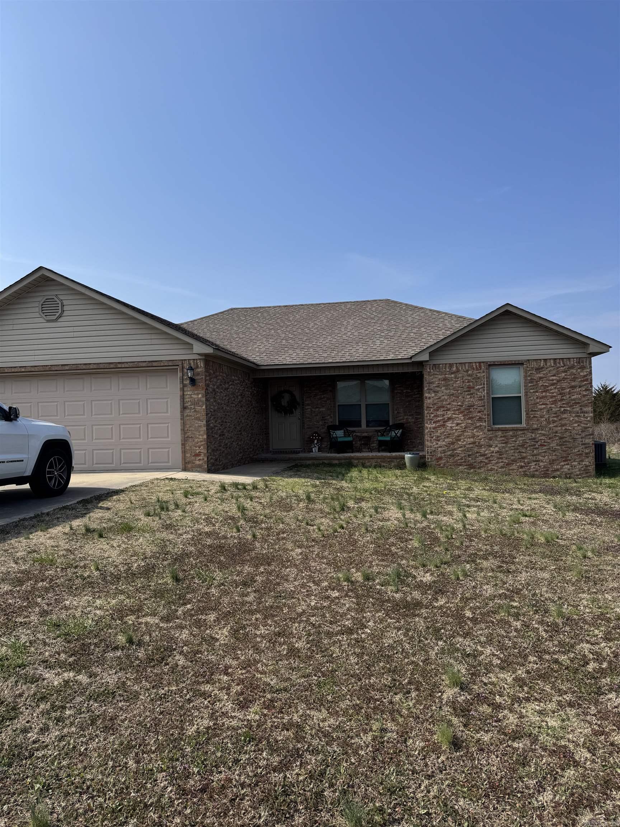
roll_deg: +1.4
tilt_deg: +0.5
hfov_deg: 56.8
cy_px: 414
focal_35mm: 24
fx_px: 573
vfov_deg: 71.6
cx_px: 310
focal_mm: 6.76
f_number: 1.78
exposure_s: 1/5814
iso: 80
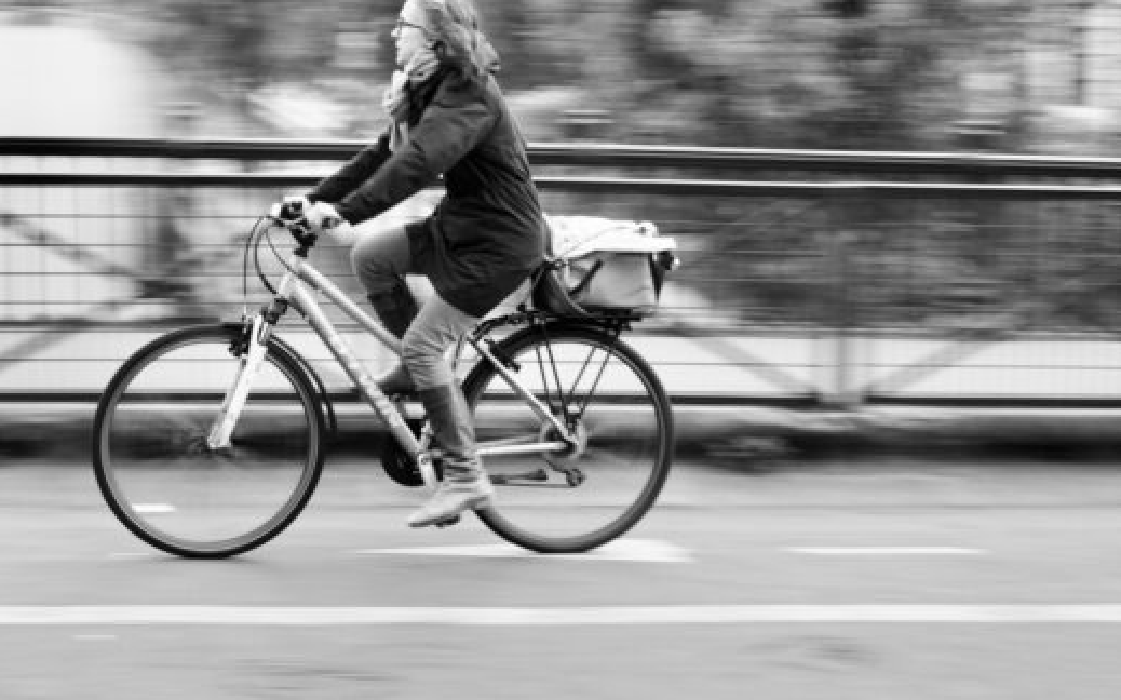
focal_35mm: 54
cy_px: 219
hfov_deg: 37.3
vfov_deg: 23.8
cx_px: 423
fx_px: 1649
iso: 200
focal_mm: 27
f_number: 8
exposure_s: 1/30
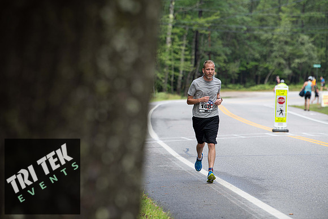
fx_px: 1823
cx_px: 164
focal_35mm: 200
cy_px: 110
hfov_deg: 10.3
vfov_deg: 6.9
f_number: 4.5
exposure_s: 1/400
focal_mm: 200
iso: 400
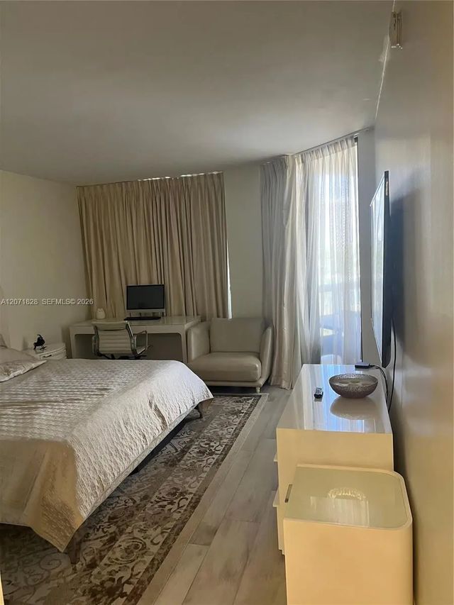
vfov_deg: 67.3
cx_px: 227
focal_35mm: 26
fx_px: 455
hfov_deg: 53.1
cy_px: 302
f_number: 1.6
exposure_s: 1/60
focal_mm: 5.1
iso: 100
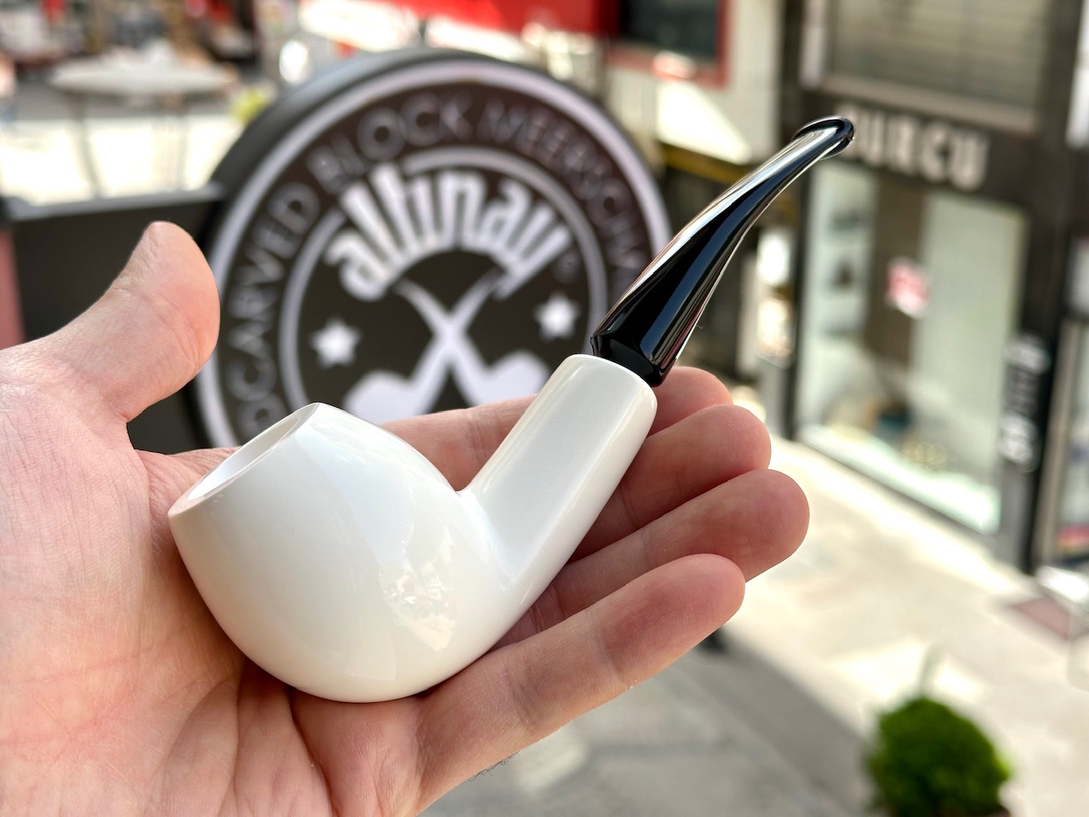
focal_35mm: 48
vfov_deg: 30.3
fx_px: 1510
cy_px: 408
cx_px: 544
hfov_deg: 39.7
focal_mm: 6.86
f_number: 1.78
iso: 64
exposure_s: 1/1050
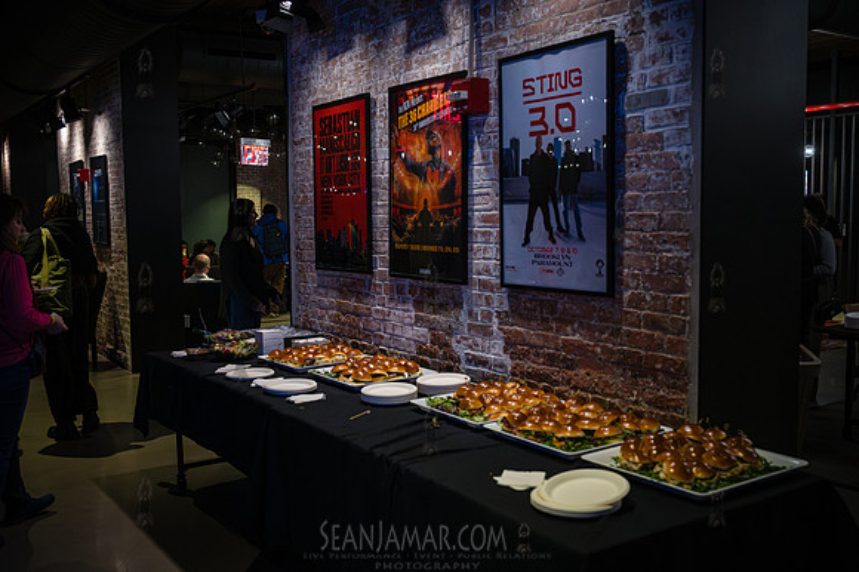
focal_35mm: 35
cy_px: 286
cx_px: 430
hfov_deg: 54.5
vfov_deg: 37.8
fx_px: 835
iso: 10000
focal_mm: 35
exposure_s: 1/250
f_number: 3.2
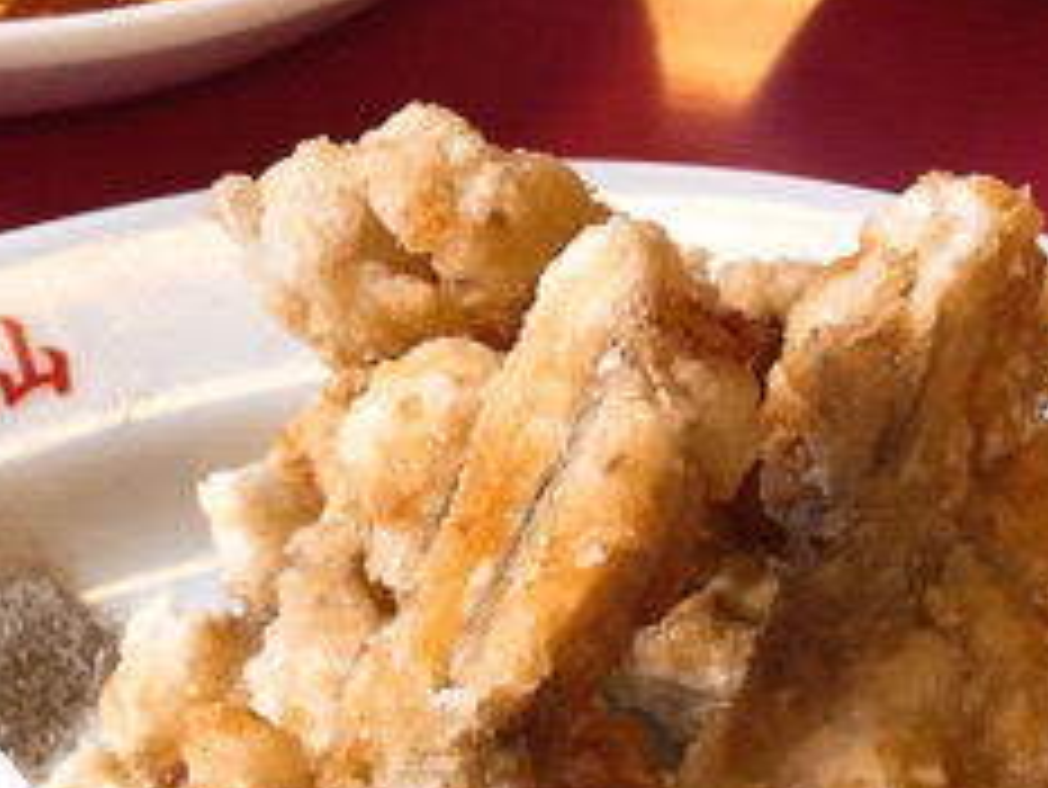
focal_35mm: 85
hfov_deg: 22.8
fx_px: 2575
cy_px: 964
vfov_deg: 16.6
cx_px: 247
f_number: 2.4
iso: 25
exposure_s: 1/40
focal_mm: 3.3
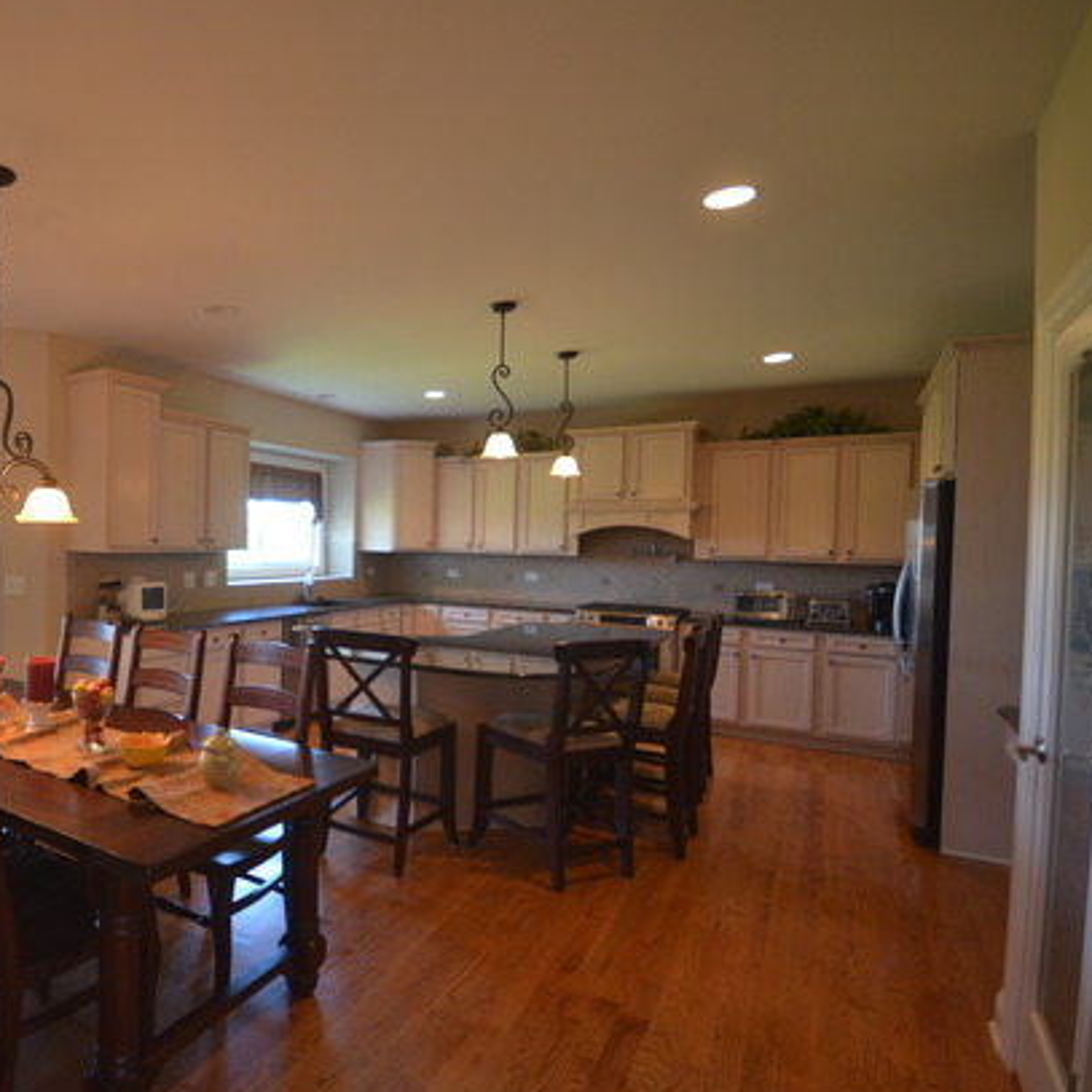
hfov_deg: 69.0
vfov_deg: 74.8
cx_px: 250
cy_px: 555
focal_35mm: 20
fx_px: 714
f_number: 4
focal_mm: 10
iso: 800
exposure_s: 1/50
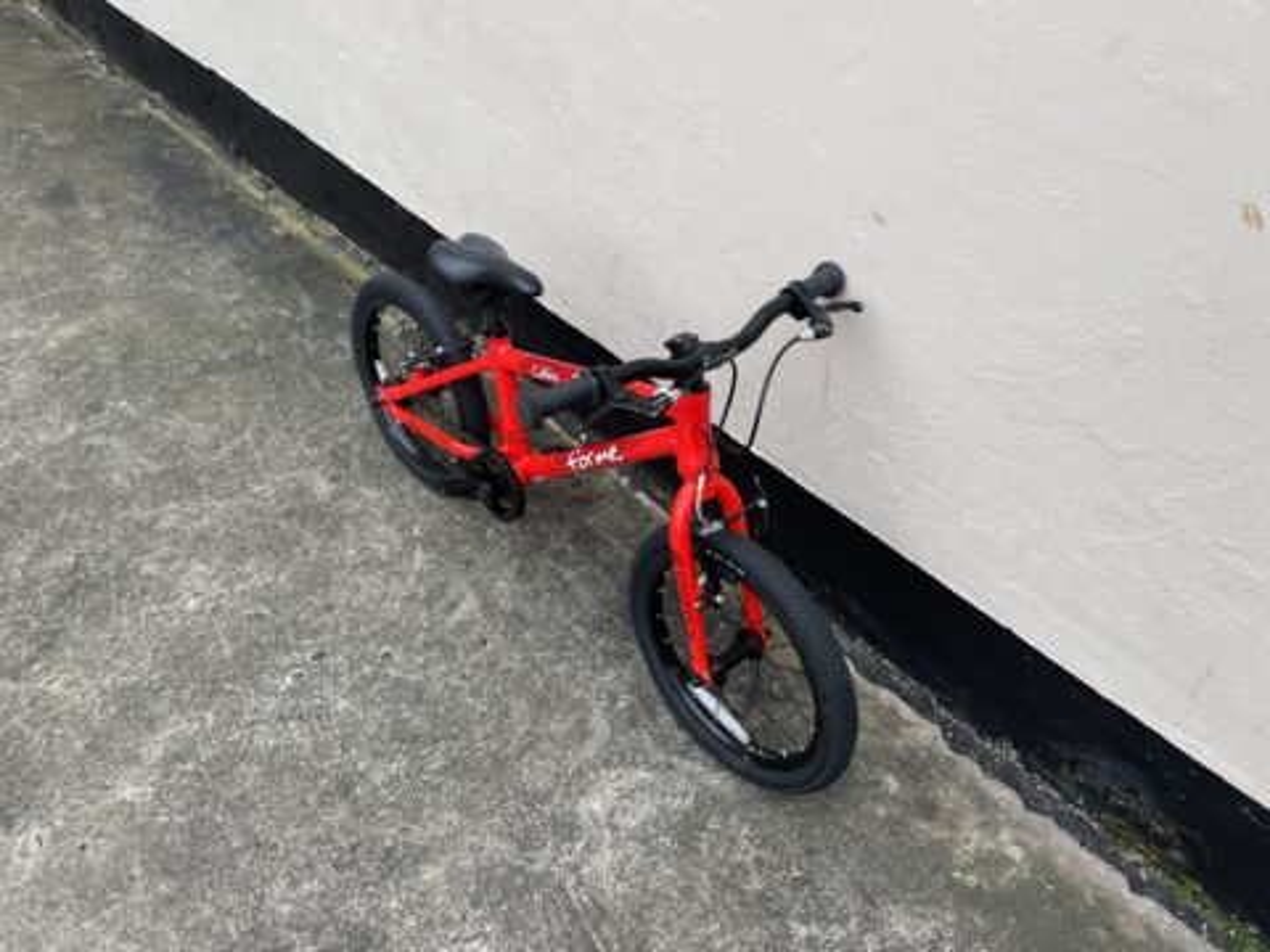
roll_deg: -1.0
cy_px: 476
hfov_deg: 67.3
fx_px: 954
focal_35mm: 26
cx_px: 635
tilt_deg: -43.3
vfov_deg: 53.1
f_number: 1.6
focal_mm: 4.2
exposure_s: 1/413
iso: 32
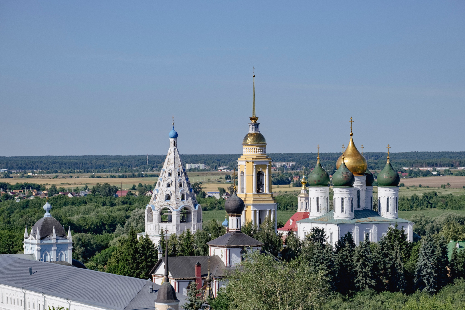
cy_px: 155
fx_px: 1593
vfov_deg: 11.1
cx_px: 232
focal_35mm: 123
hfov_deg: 16.6
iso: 320
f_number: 4.5
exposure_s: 1/3200
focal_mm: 81.9
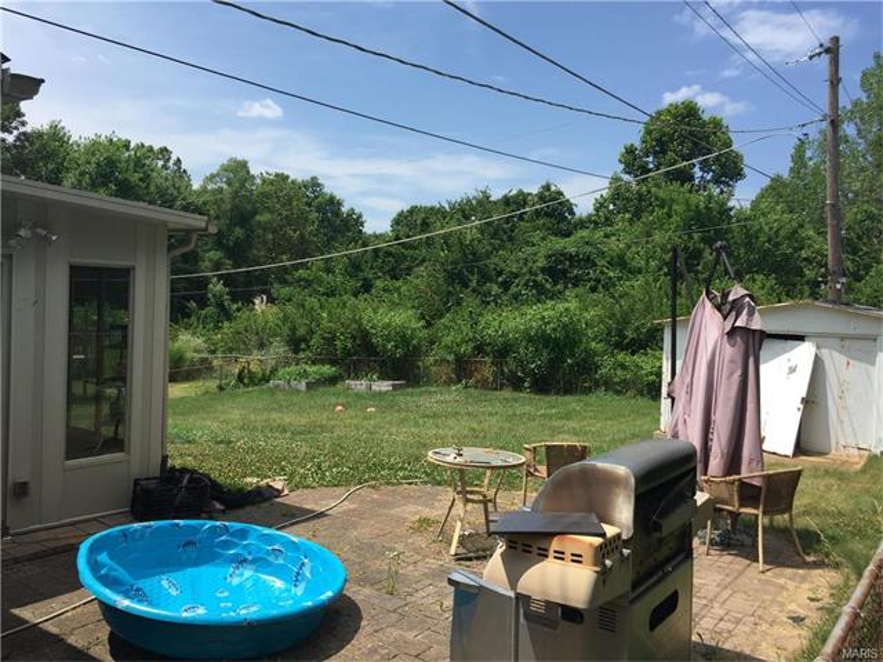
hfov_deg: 61.7
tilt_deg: -2.7
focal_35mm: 29
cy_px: 331
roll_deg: -3.8
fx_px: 740
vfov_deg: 48.2
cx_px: 442
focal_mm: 4.15
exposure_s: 1/2083
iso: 32
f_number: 2.2
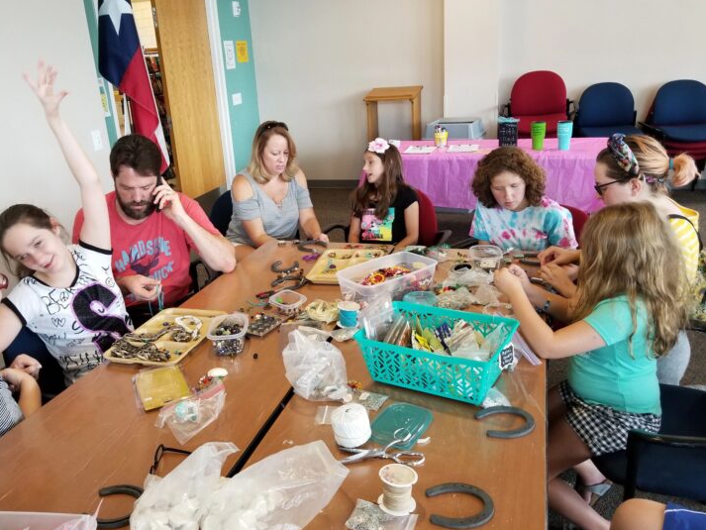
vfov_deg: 49.7
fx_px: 571
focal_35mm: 28
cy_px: 255
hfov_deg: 63.4
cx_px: 331
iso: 125
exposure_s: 1/60
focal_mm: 4.25
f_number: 1.7
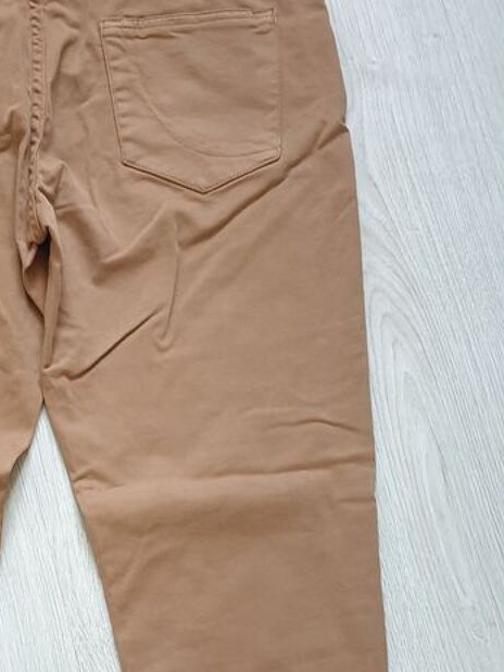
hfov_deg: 25.6
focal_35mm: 56
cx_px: 101
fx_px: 1088
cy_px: 499
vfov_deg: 33.7
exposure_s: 1/45
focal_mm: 4.3
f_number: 1.5
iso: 250
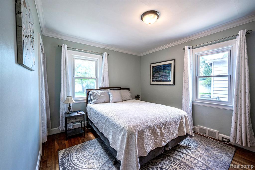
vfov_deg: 81.2
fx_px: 99
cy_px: 85
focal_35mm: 14
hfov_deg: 104.3
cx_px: 128
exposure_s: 1/25
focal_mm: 14
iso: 200
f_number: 9
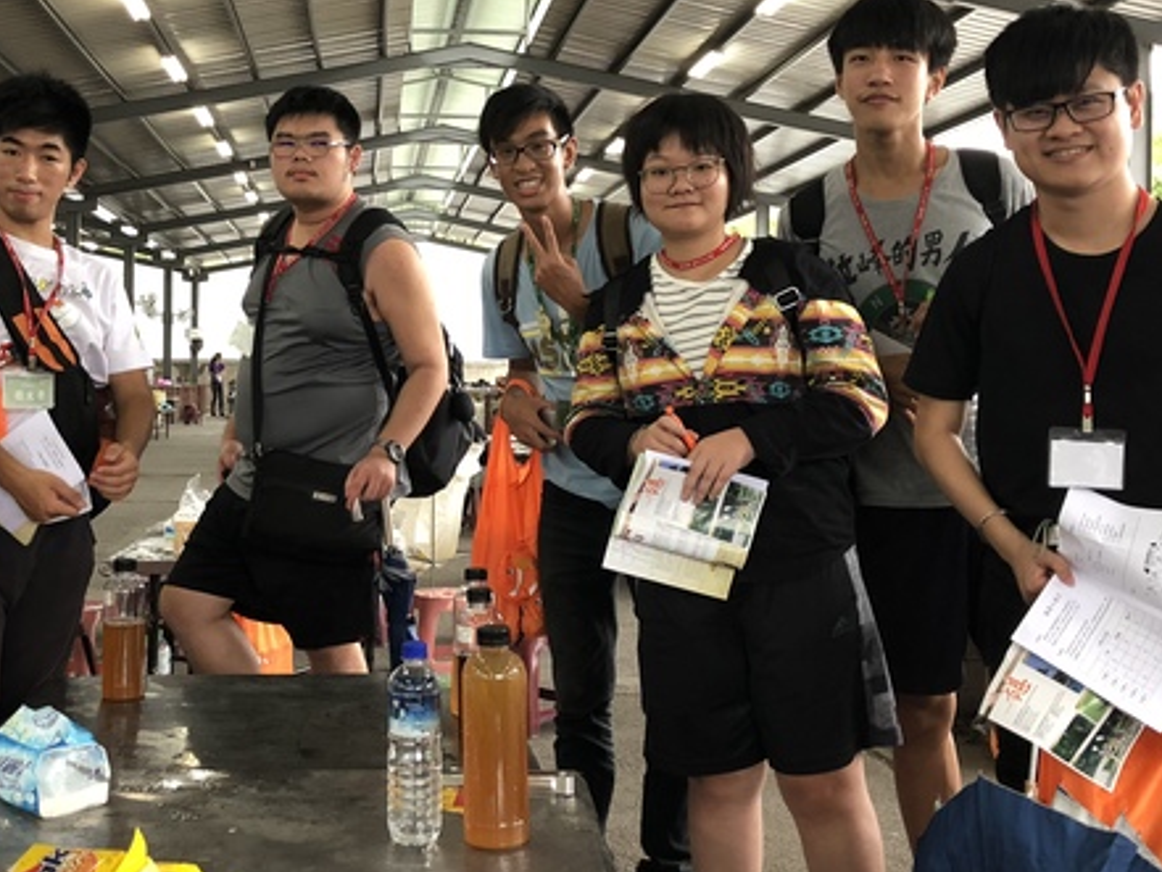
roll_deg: -0.9
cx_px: 451
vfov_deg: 31.5
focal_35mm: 46
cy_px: 365
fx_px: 1545
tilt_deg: -0.4
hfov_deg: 41.0
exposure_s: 1/15
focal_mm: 3.99
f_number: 1.8
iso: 40
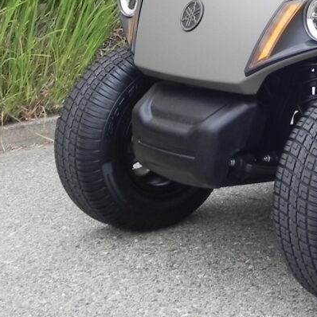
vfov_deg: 15.3
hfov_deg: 15.1
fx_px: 1140
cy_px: -52
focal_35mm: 110
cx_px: 409
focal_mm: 5.9
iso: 160
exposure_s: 1/181
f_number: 5
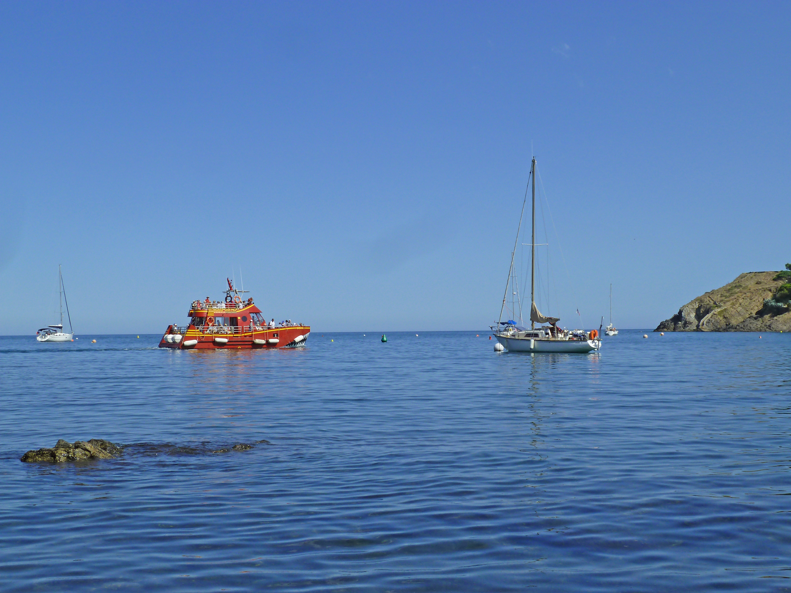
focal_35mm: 48
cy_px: 296
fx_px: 1097
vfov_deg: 30.3
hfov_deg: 39.7
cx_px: 396
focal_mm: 7.9
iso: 80
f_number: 5.6
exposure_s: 1/500
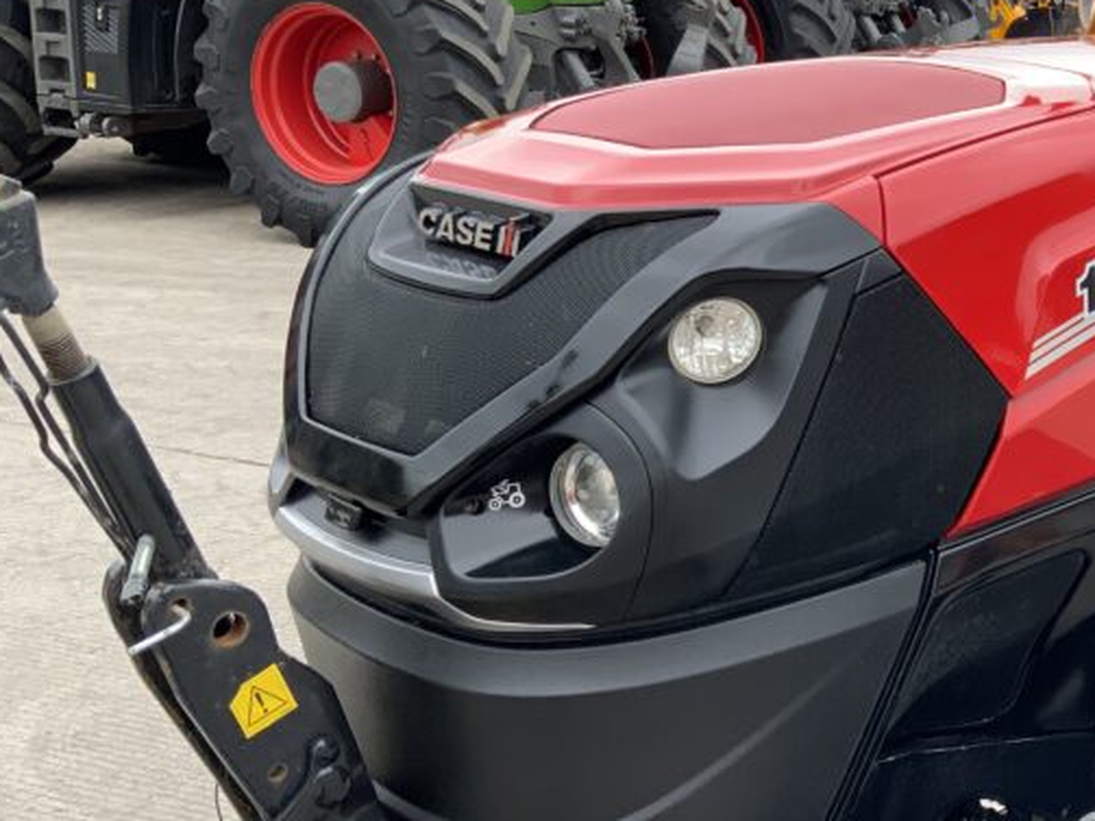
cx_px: 1104
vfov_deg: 24.8
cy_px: 385
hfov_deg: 30.3
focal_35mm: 59
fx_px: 1866
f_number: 1.8
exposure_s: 1/207
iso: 16
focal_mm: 3
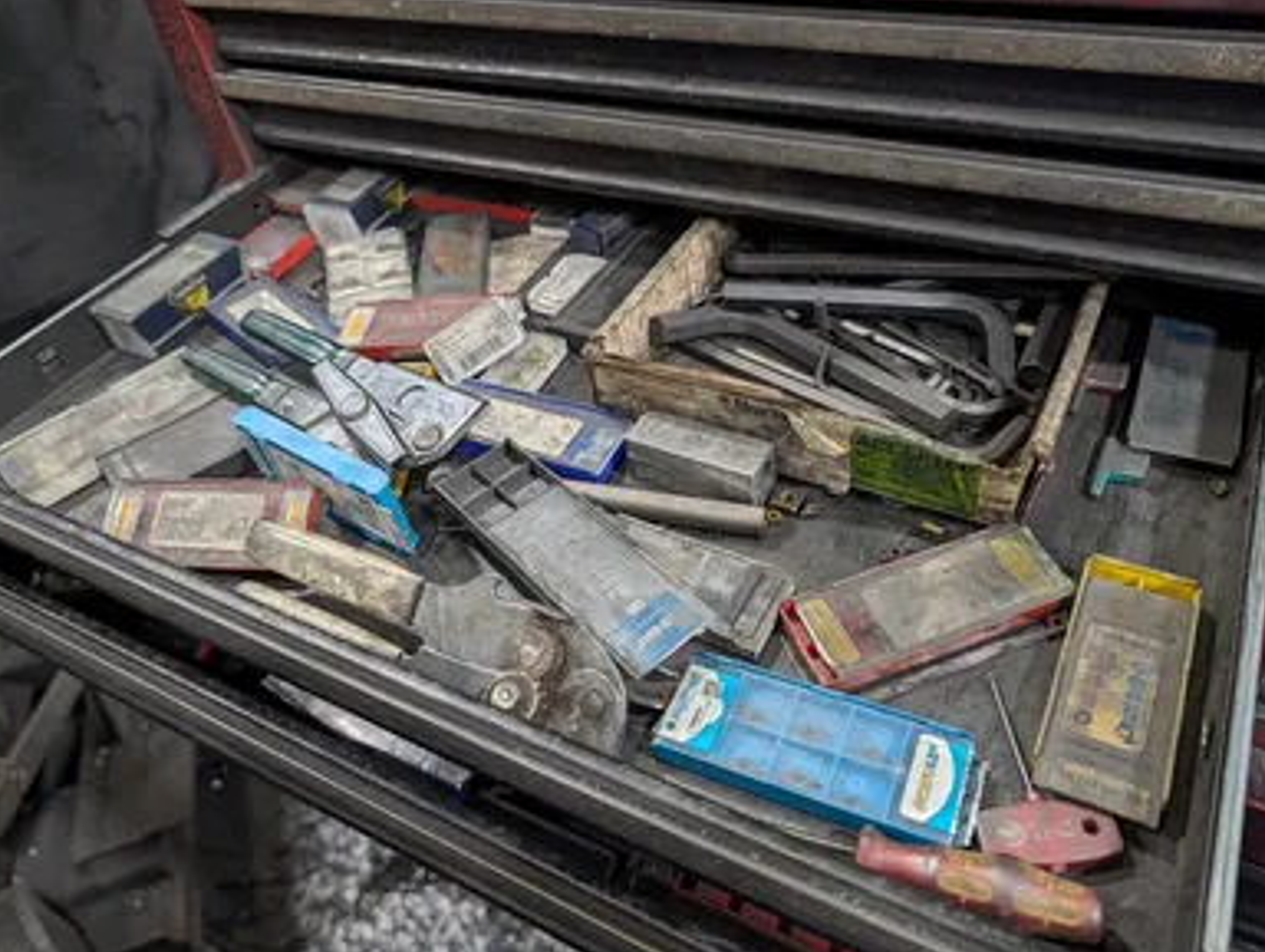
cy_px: 463
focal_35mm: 25
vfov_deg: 55.0
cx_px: 623
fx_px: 915
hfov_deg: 69.3
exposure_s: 1/120
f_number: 1.68
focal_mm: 6.9
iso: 70
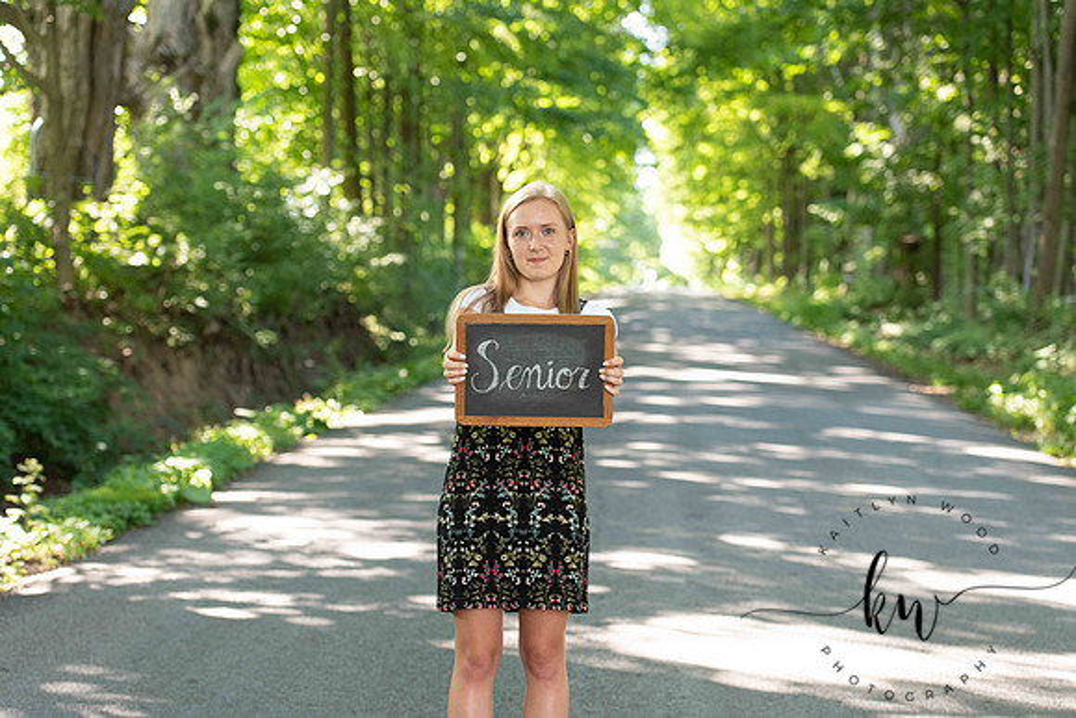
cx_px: 538
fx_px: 2332
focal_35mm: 78
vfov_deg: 17.5
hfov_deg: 26.0
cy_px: 359
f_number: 3.5
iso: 640
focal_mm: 78
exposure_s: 1/200
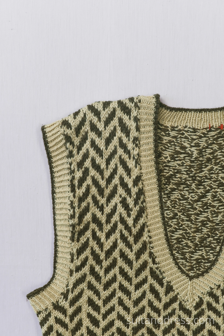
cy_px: 168
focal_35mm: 48
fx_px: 448
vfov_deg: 41.1
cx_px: 112
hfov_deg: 28.1
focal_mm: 32
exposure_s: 1/60
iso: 320
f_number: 6.3
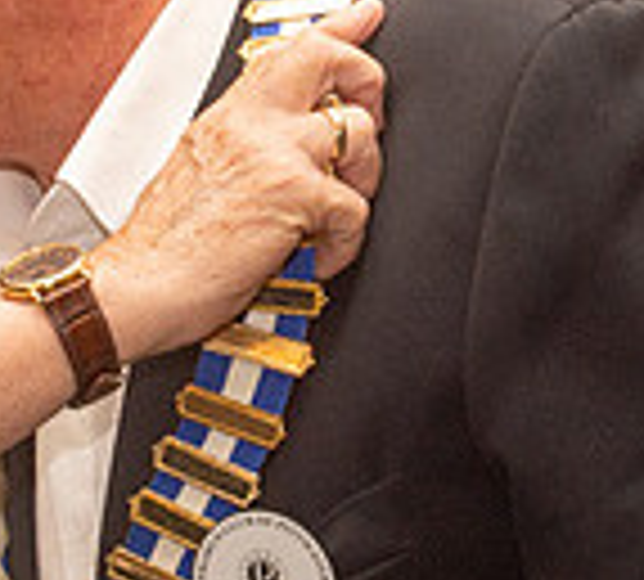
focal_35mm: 224
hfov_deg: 8.2
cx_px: 233
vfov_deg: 7.4
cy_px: 319
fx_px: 4490
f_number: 9
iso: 800
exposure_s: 1/60
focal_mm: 34
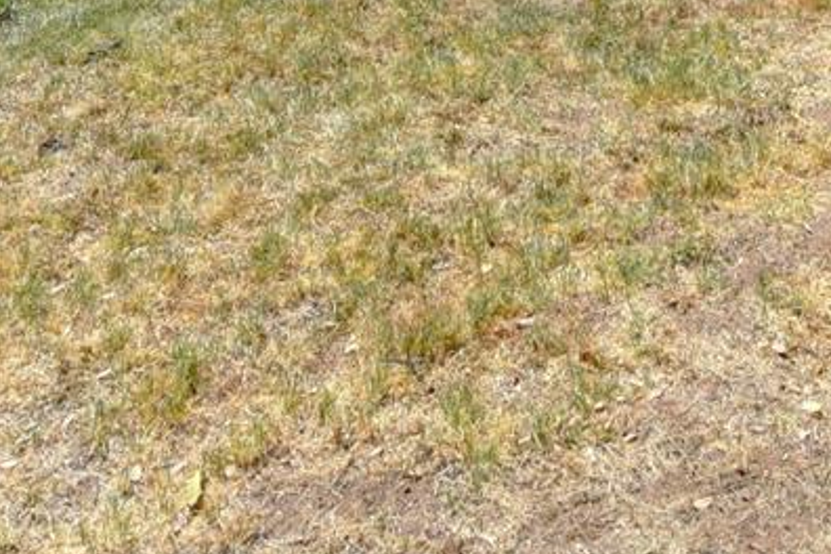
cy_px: -430
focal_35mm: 53
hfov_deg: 36.6
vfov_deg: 19.4
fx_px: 1223
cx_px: 630
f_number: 7.1
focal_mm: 14
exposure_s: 1/200
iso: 100
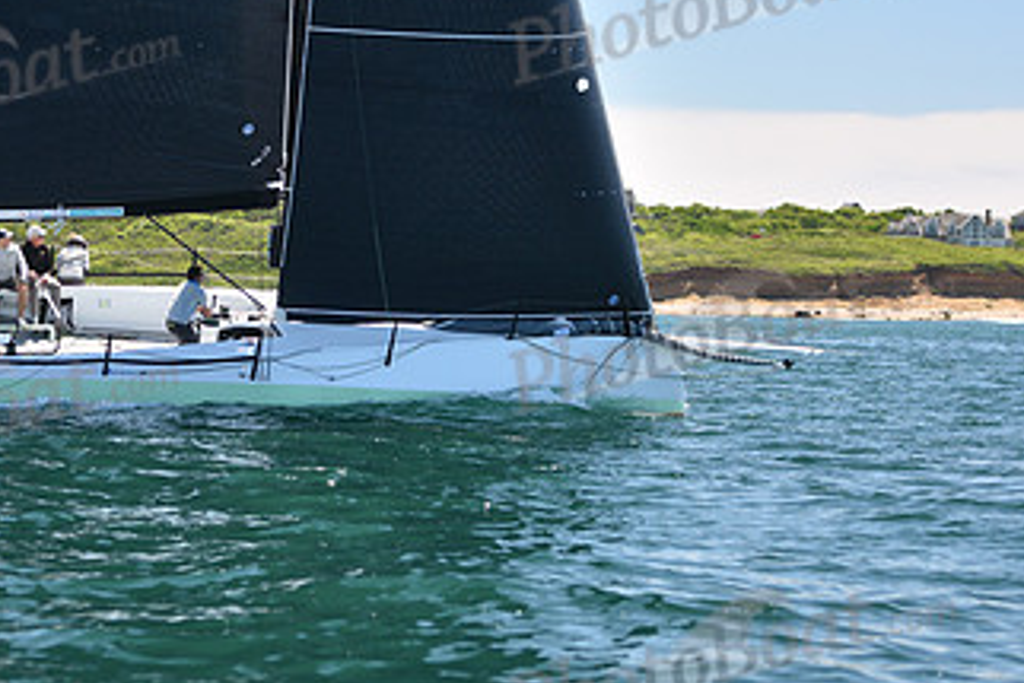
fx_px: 3585
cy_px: 211
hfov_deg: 16.2
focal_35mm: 126
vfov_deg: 10.9
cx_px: 347
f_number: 2.8
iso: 250
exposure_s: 1/800
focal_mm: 70
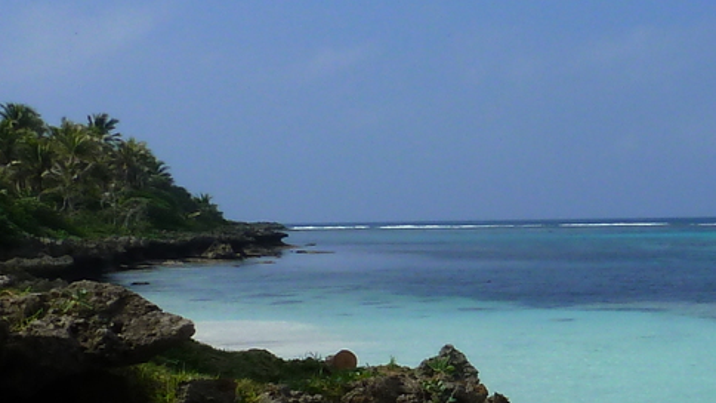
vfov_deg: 13.3
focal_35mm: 90
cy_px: 388
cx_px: 870
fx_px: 1708
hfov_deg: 21.8
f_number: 5.6
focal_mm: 4.1
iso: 80
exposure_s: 1/640
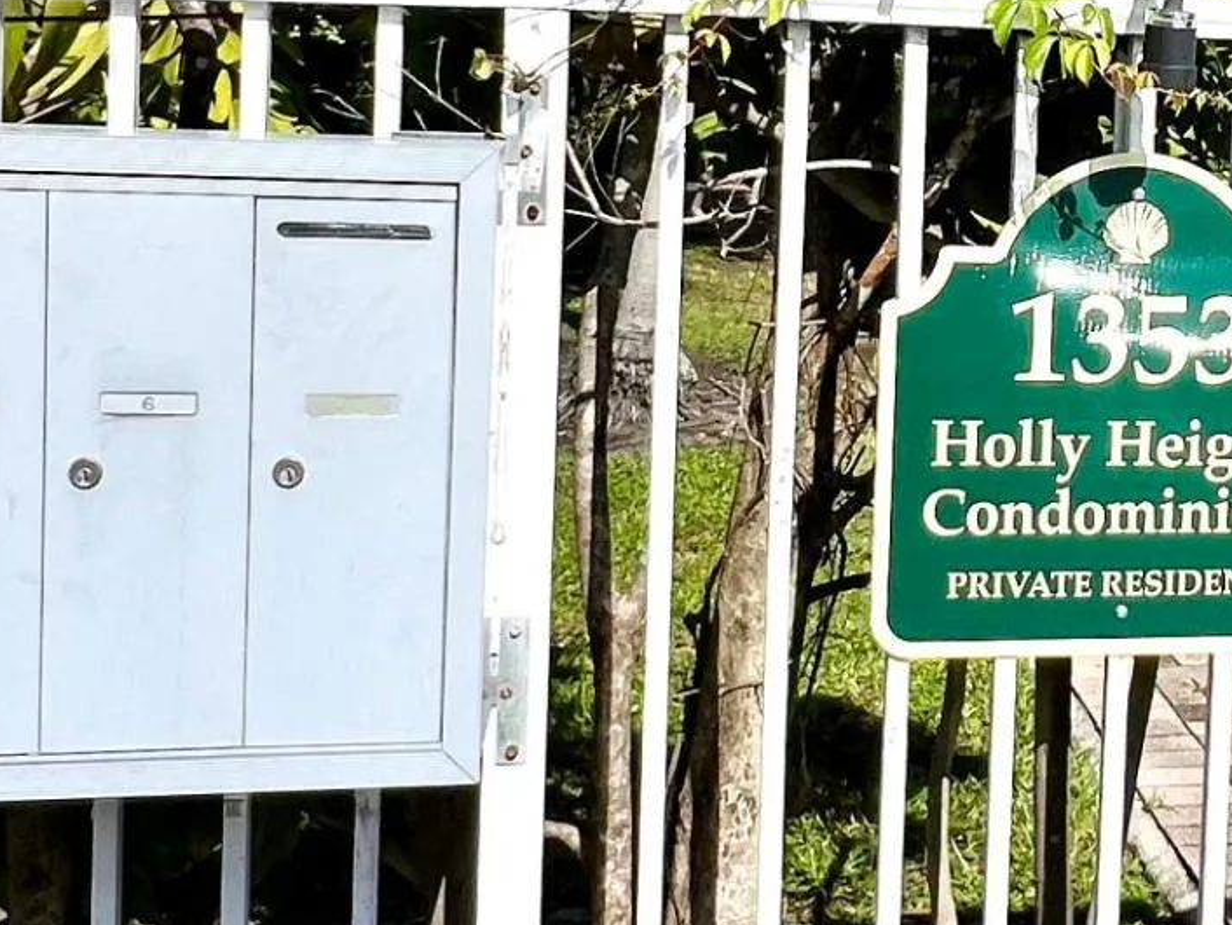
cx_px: 1099
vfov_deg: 27.0
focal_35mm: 53
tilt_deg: -2.1
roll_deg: -2.0
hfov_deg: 34.2
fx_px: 1887
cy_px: 171
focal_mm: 1.57
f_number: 1.8
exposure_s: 1/2801
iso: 32
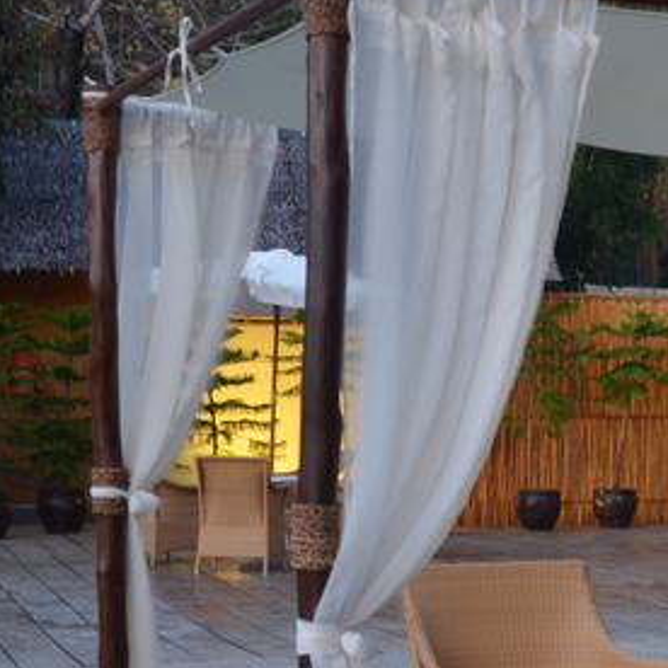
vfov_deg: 18.7
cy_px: 537
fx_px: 2014
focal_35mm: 92
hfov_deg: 17.8
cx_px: 828
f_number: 4
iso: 640
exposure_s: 1/8
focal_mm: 25
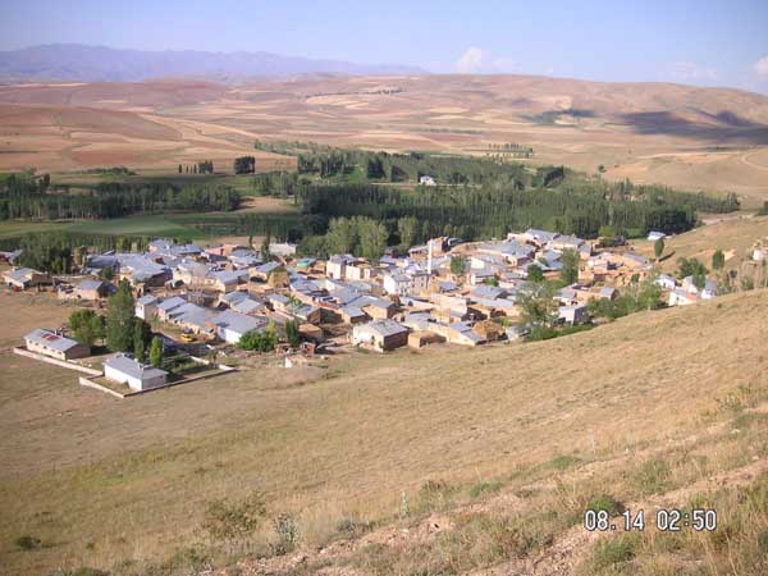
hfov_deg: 50.1
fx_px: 821
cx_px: 384
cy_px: 288
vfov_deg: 38.7
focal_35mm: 37
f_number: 6.7
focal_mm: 6.1
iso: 50
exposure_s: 1/180
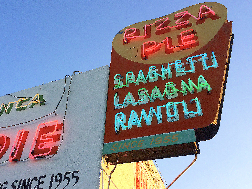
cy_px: 84
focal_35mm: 37
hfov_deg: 50.1
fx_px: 269
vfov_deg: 38.6
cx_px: 114
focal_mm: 4.15
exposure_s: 1/519
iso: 32
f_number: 2.2
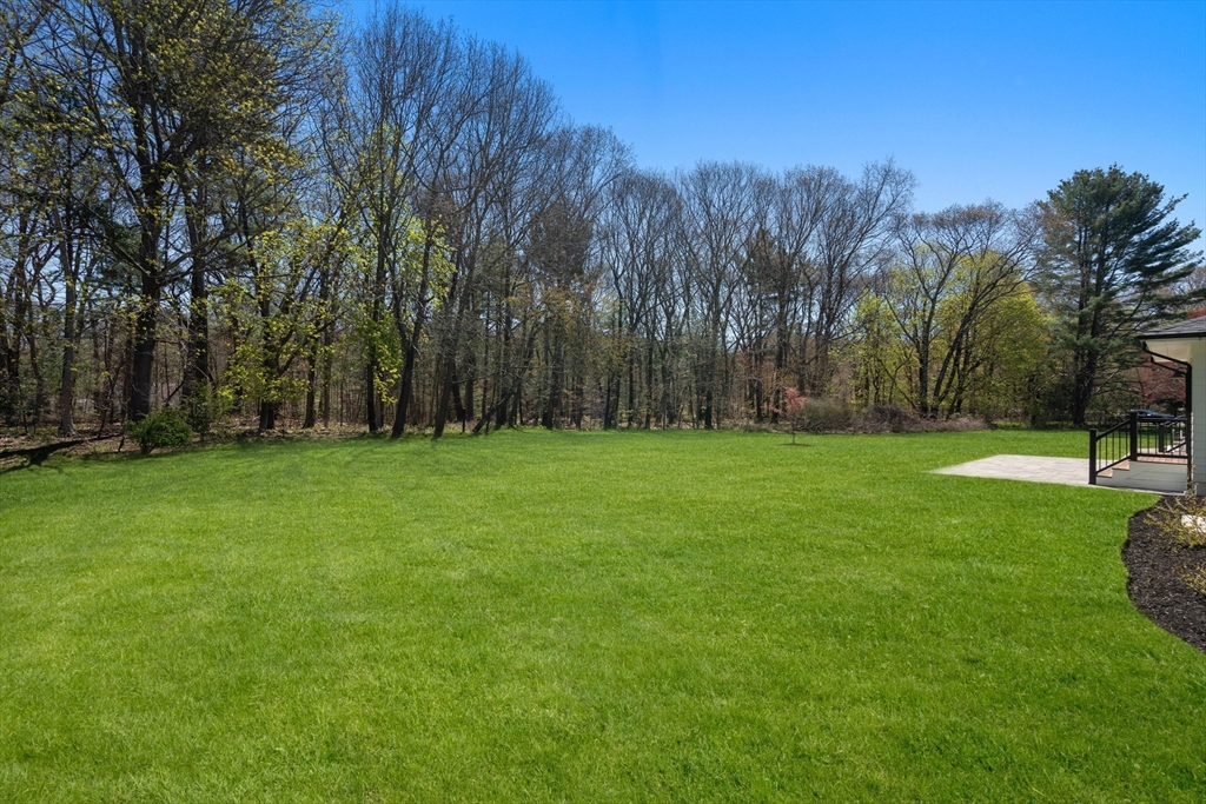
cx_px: 603
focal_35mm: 16
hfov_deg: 96.7
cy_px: 402
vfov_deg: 73.8
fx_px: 536
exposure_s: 1/640
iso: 800
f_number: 9
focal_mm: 16
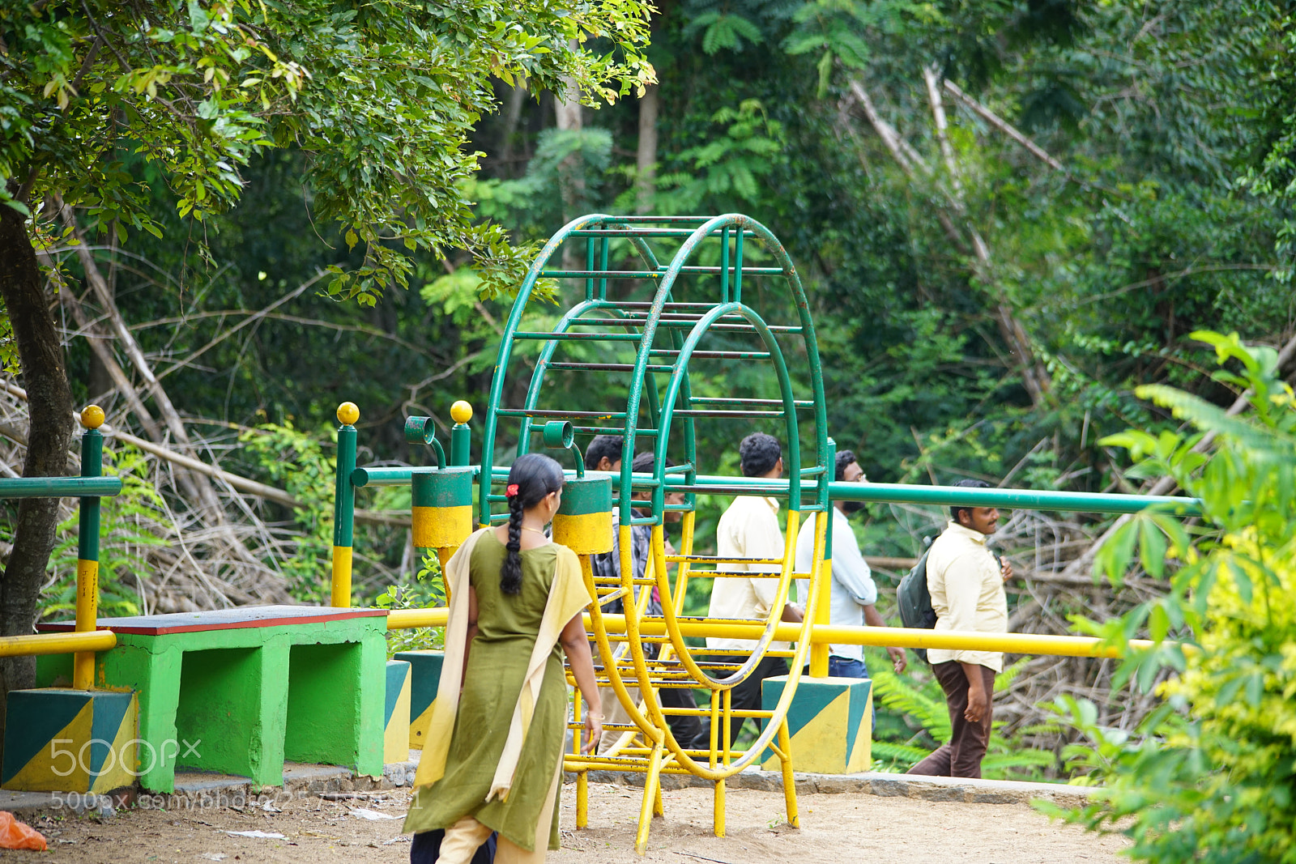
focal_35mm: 267
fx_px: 9612
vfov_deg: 5.1
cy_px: 432
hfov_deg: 7.7
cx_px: 648
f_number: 5.6
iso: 800
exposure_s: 1/320
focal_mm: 267
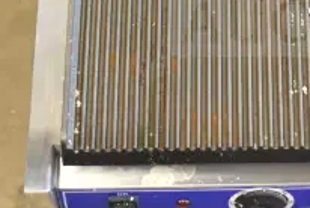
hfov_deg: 15.0
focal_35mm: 133
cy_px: -63
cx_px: 339
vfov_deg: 10.1
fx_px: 1147
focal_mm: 30
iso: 6400
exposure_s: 1/80
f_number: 4.5
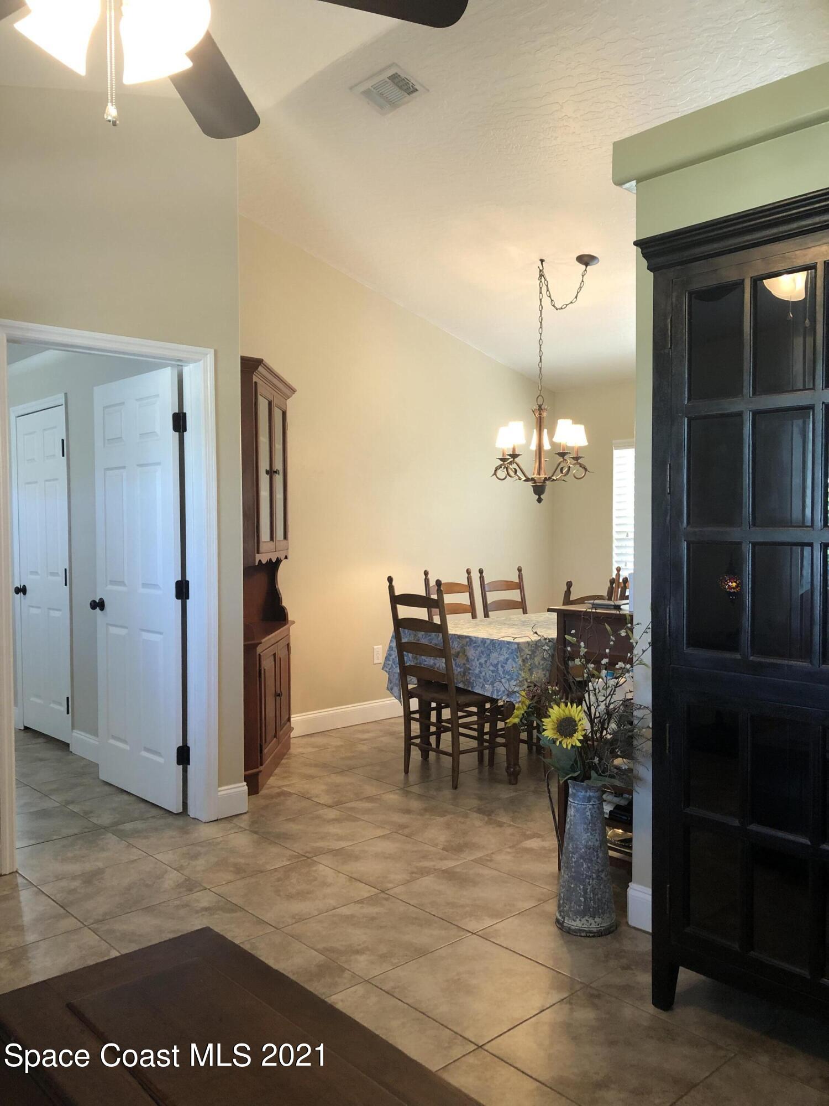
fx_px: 894
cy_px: 553
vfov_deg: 63.4
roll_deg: +0.3
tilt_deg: -2.7
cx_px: 414
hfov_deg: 49.7
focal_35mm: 28
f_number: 1.8
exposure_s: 1/17
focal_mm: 3.99
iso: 40
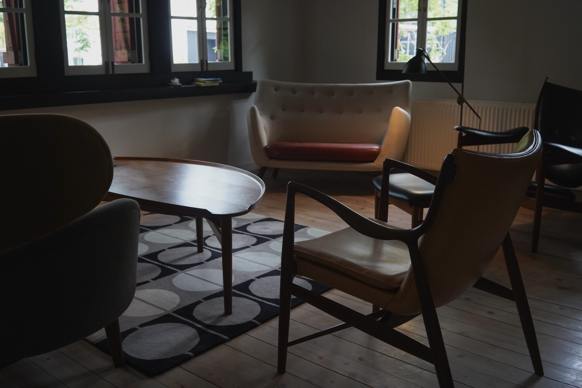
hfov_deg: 54.4
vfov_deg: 37.9
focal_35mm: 35
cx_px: 291
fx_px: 566
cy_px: 194
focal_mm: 35
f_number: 6.3
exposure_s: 1/125
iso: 2500
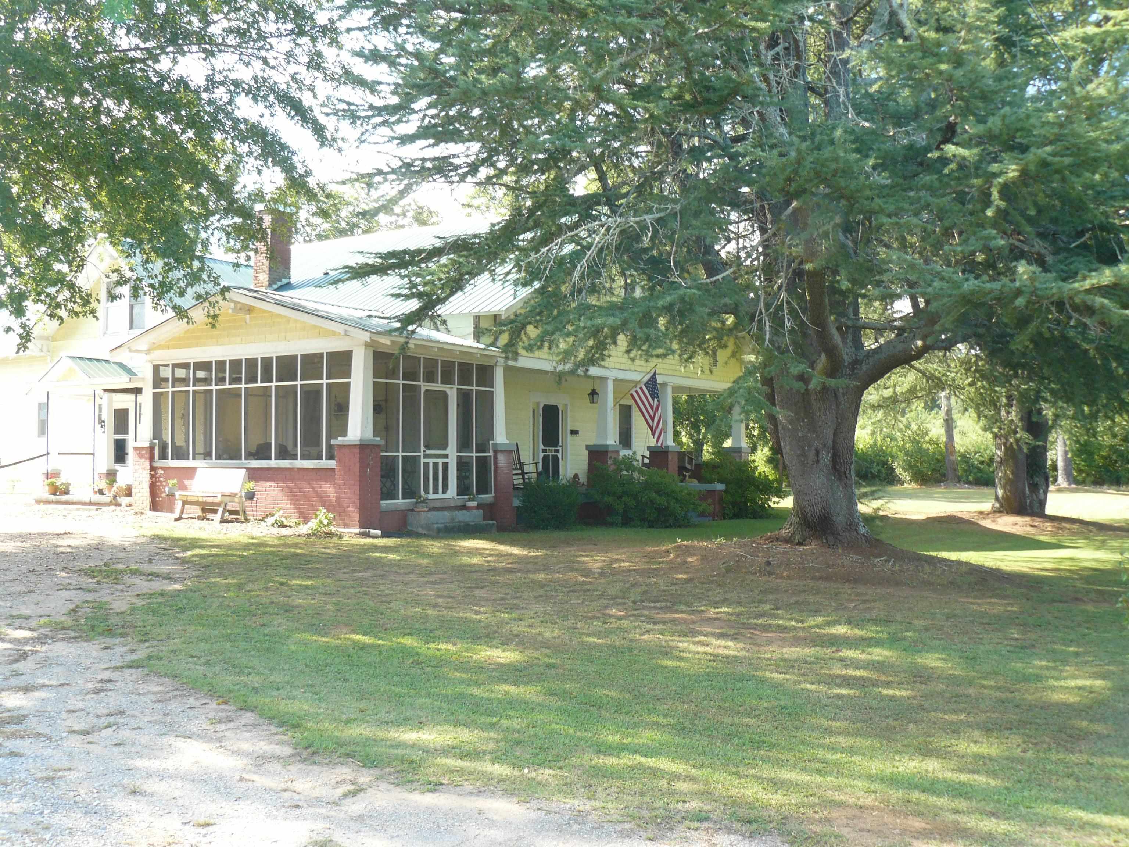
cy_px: 424
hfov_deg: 51.4
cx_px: 564
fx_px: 1174
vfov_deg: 39.7
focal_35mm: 36
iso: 100
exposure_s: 1/50
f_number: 5
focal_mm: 6
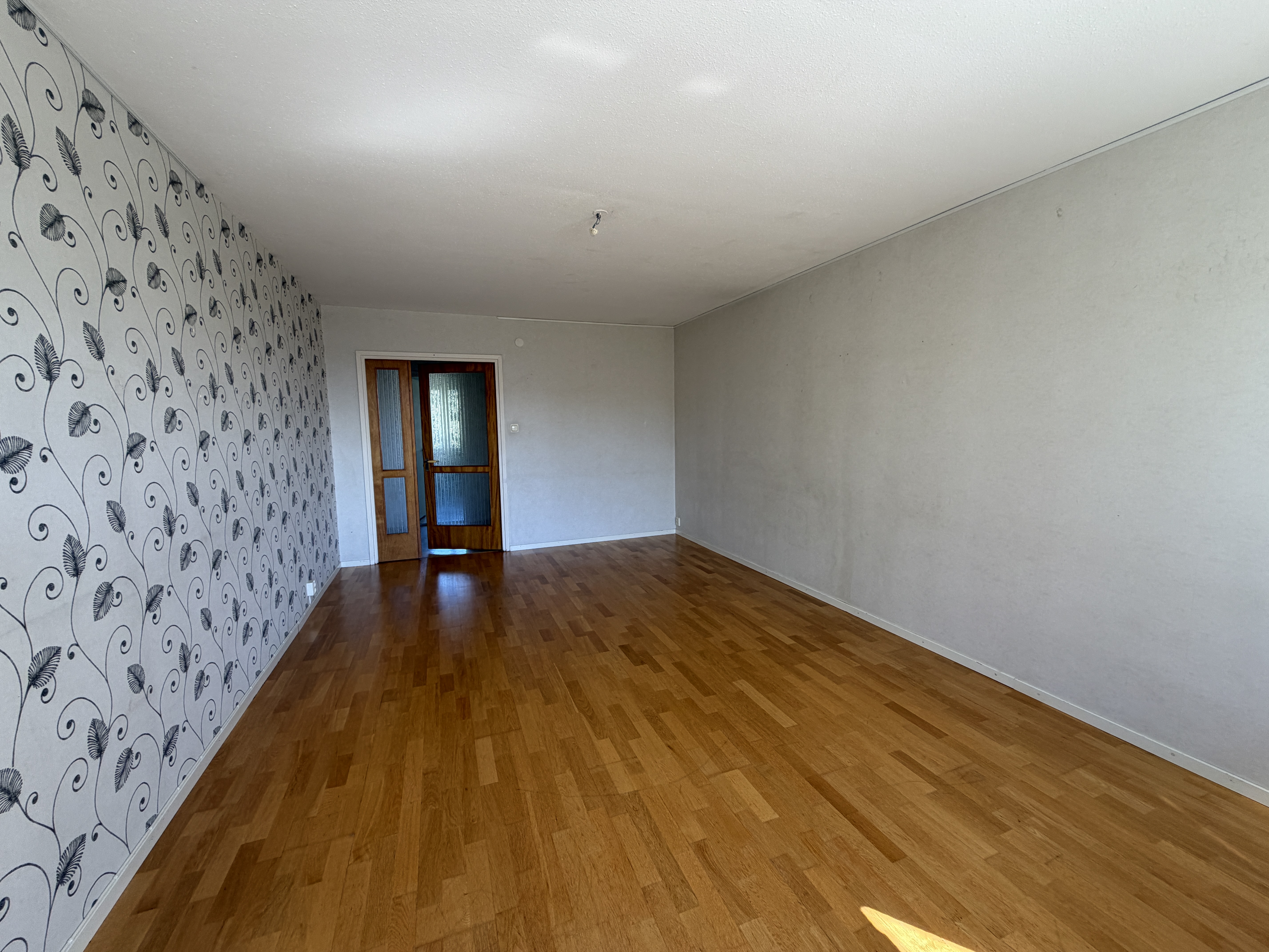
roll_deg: +0.8
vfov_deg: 85.7
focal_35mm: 14
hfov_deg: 102.1
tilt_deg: -6.6
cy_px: 476
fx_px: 513
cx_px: 634
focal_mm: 2.22
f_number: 2.2
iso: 80
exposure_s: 1/121
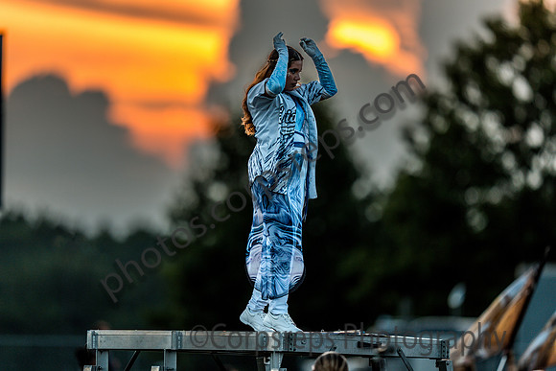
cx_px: 278
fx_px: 6179
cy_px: 186
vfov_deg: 3.4
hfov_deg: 5.2
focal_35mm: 400
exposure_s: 1/1000
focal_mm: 400
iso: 320
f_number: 2.8
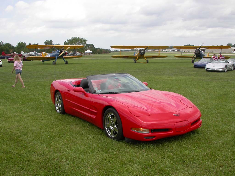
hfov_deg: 49.0
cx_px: 118
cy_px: 88
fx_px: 258
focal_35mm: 38
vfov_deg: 37.7
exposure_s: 1/287
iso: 100
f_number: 6.7
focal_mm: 7.85
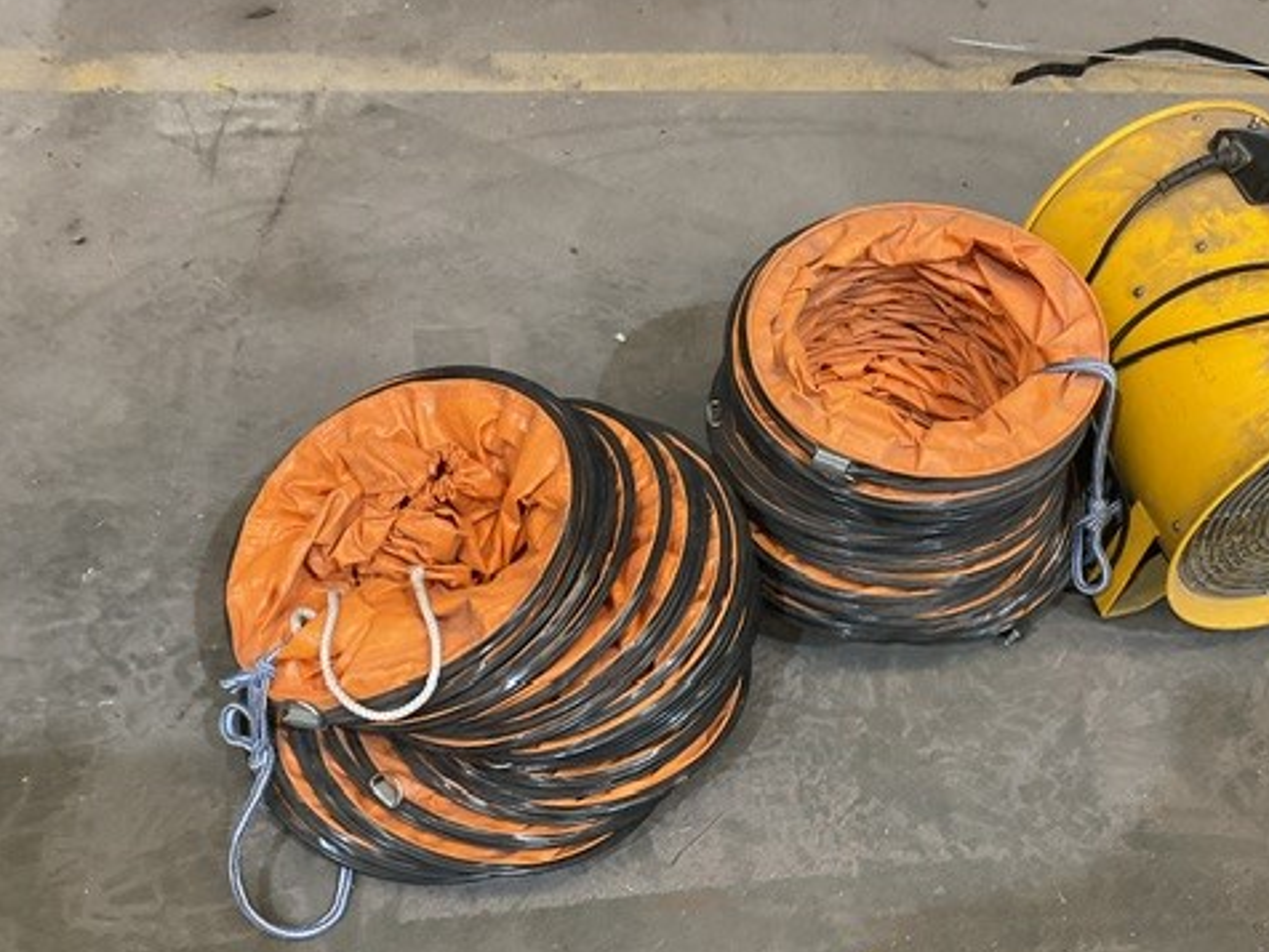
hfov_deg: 47.5
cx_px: 786
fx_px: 1430
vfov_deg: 36.7
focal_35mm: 39
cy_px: 576
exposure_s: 1/60
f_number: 1.8
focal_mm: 3
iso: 160
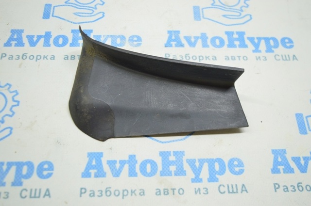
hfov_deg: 49.6
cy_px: 103
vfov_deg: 34.1
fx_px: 336
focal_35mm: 39
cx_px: 156
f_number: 4
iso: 400
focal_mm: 26
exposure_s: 1/40
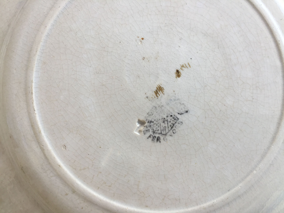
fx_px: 254
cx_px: 142
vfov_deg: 45.4
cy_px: 106
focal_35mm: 31
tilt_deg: -85.9
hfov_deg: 58.4
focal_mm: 3.3
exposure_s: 1/100
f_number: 2.4
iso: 25
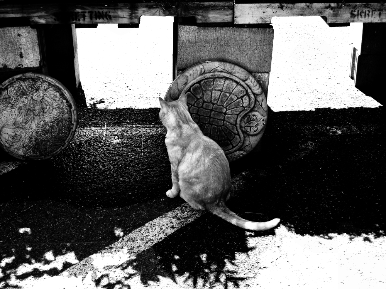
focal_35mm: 55
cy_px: 144
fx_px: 613
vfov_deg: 26.6
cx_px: 193
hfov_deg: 34.9
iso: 80
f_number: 4
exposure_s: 1/80
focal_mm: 11.8
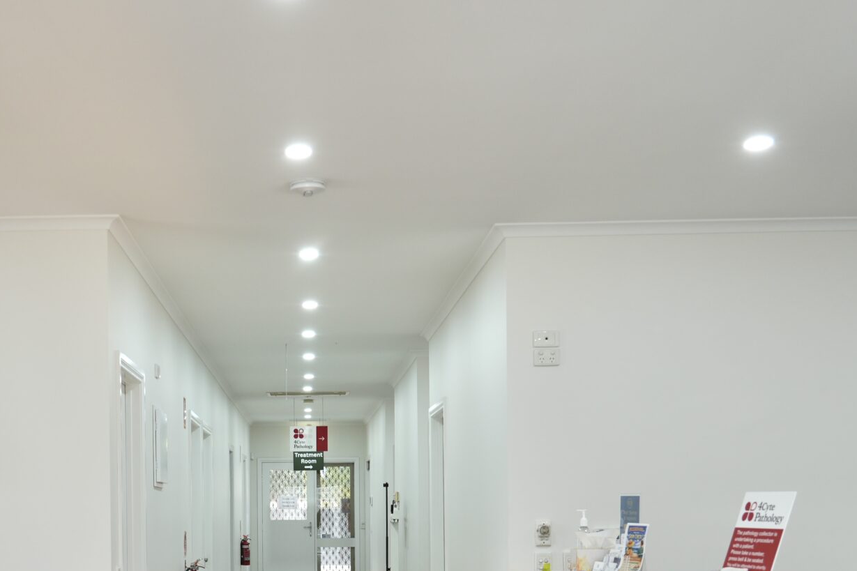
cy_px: 528
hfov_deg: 38.9
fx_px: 1190
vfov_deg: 26.0
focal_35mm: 50
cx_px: 250
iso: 160
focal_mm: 24
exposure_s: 1/30
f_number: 4
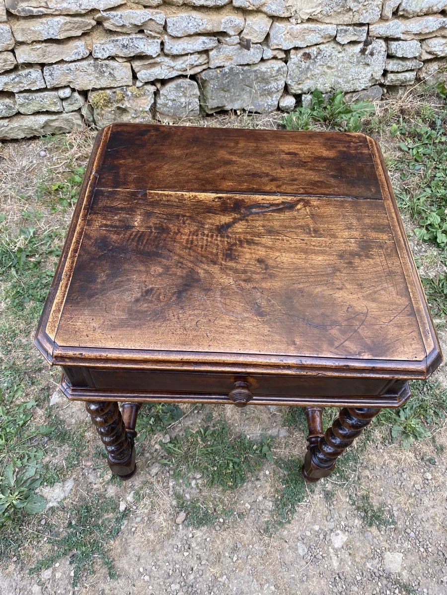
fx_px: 448
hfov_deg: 53.1
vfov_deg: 67.3
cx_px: 224
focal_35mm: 26
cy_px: 298
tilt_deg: -52.3
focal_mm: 4.25
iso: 32
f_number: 1.8
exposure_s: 1/128
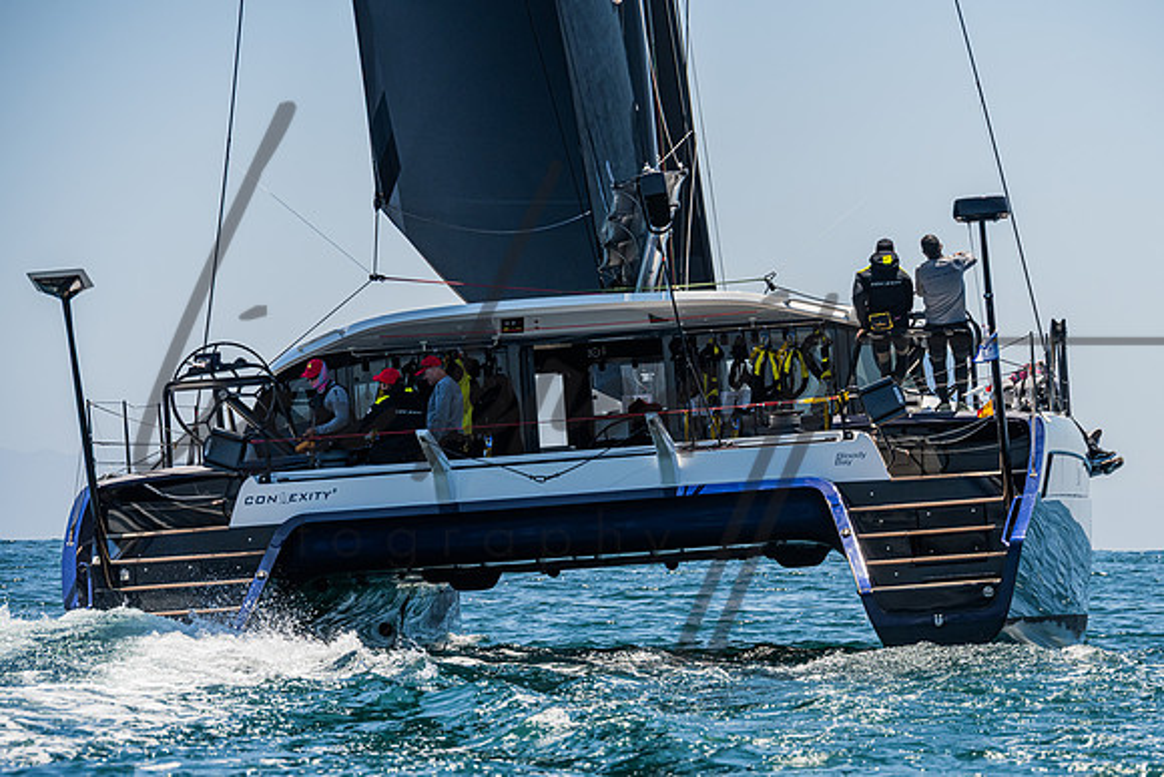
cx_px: 701
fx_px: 7073
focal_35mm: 219
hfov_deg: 9.4
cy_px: 463
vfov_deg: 6.3
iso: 500
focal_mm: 180
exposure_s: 1/1250
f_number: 8
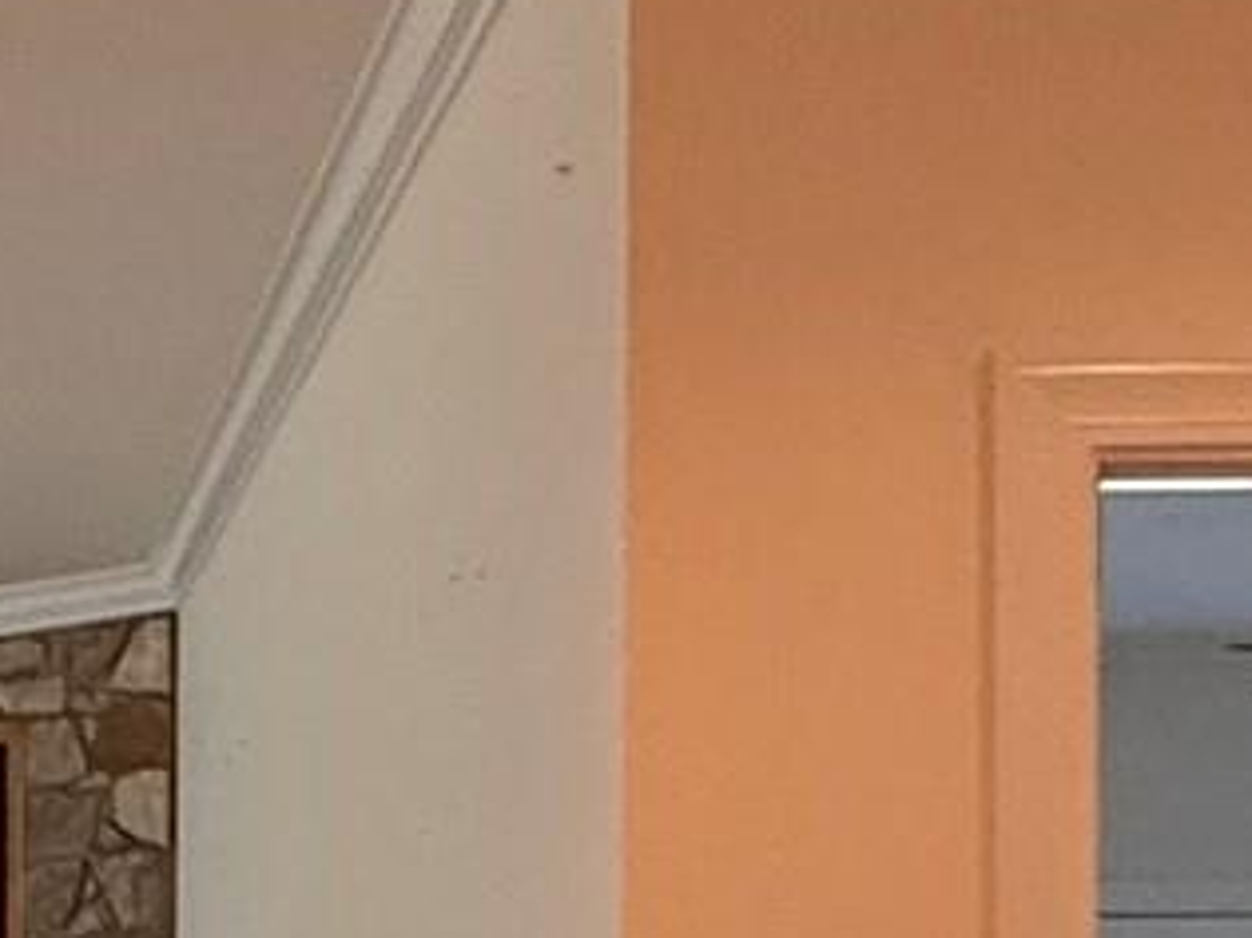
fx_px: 3290
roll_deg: -1.5
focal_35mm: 91
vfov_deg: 15.6
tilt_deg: +1.0
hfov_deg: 19.7
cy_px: 1153
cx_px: -409
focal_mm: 2.22
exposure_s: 1/120
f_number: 2.2
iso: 320
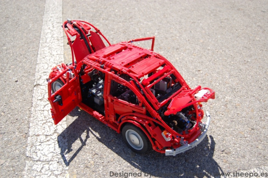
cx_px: 134
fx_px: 268
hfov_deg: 53.2
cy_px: 89
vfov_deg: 36.8
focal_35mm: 36
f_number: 4
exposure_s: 1/1000
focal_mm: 24
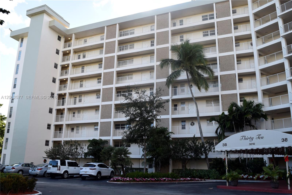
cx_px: 146
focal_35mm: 33
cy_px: 98
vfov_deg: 40.0
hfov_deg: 57.2
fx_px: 268
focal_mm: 22
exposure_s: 1/250
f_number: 8
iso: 400
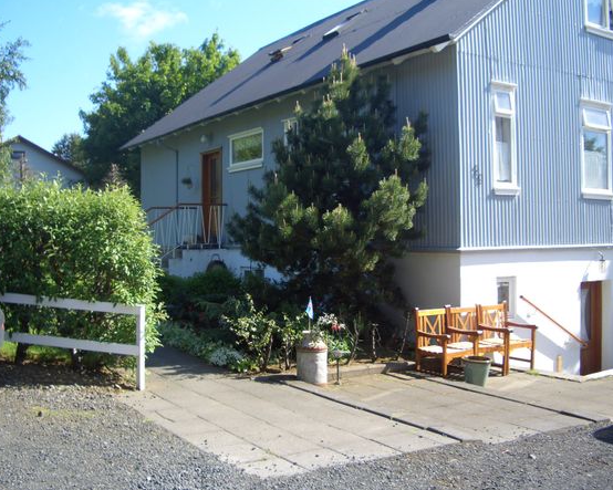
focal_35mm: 37
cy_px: 242
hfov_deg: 49.1
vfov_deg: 40.1
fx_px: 671
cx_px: 301
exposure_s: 1/320
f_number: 2.6
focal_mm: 5.8
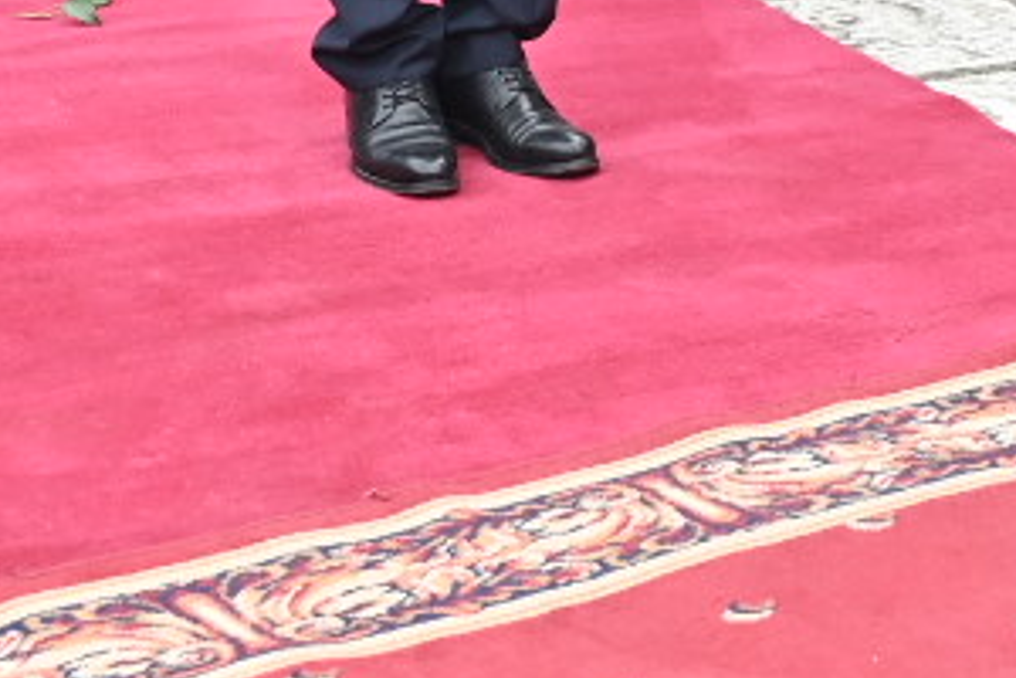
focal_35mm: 176
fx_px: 4958
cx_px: 1223
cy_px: -783
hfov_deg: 11.5
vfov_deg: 7.4
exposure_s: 1/800
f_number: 3.5
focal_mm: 32.5
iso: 800
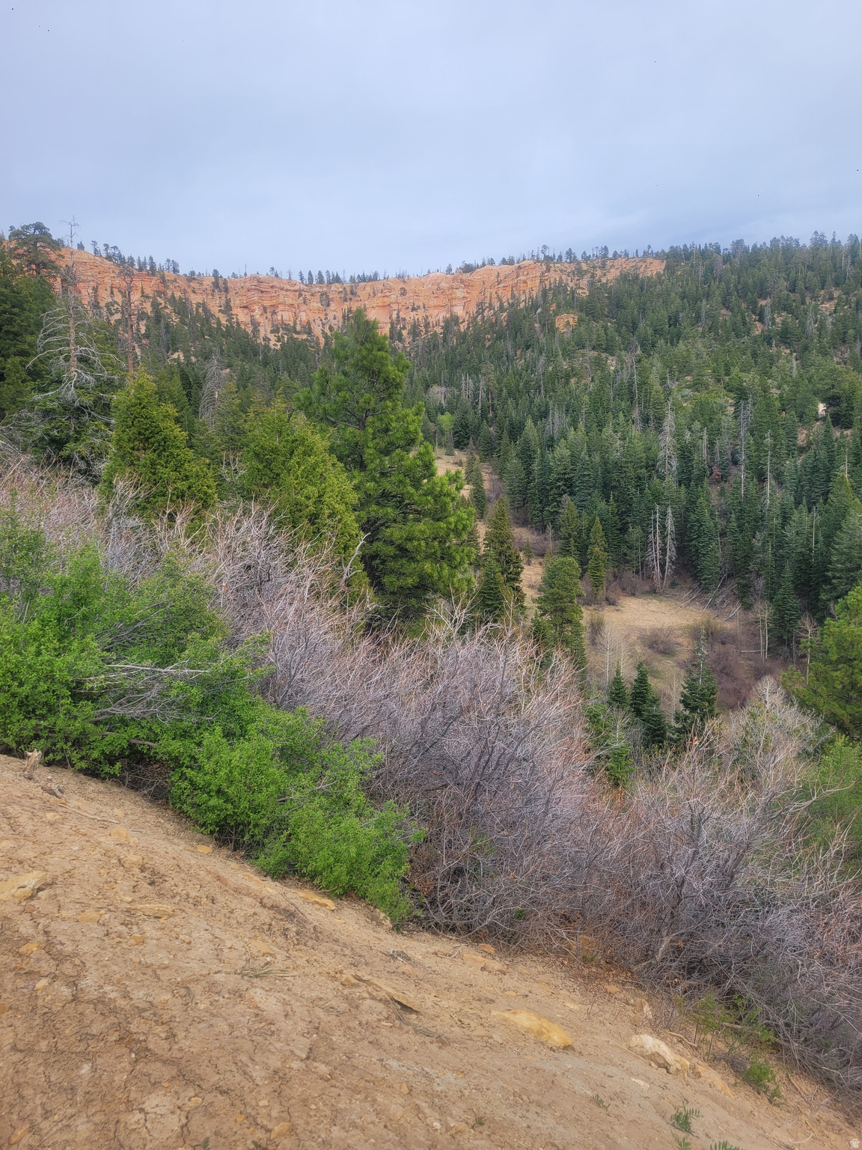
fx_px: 863
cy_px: 575
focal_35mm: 26
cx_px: 431
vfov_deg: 67.3
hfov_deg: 53.1
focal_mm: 5.4
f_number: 1.8
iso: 40
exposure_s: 1/1789
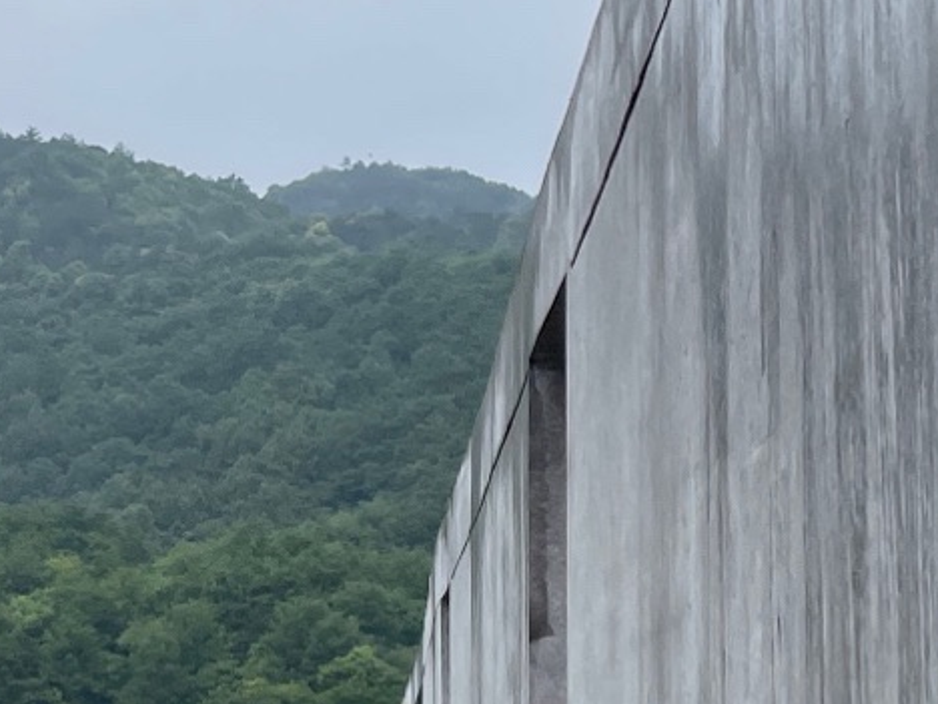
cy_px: 285
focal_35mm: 111
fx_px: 3008
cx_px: -267
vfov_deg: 13.3
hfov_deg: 16.8
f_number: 1.6
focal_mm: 4.2
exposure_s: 1/2882
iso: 50
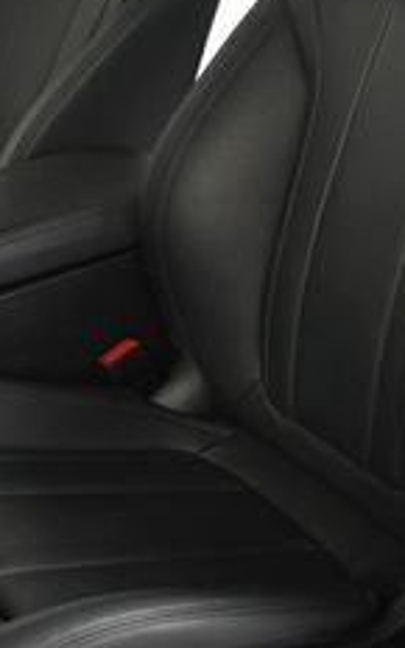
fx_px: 1784
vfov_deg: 20.5
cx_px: 215
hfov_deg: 13.0
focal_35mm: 101
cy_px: 196
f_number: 4
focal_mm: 24
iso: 100
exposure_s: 1/160
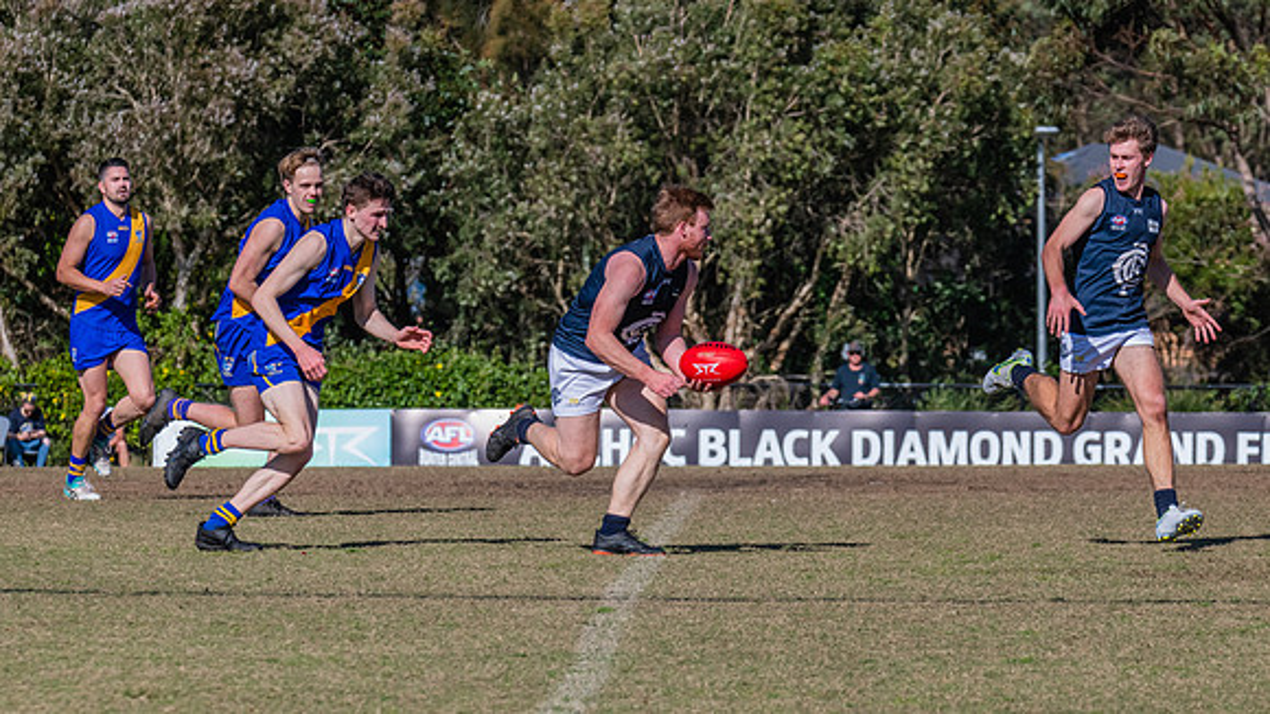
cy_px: 390
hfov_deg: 8.1
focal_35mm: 267
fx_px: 8983
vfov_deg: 4.6
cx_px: 648
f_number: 10
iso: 800
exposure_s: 1/2000
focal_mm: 220
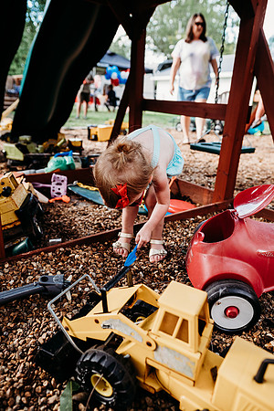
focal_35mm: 24
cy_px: 206
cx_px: 137
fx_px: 274
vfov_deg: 73.7
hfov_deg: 53.1
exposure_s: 1/250
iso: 400
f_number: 3.5
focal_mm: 24
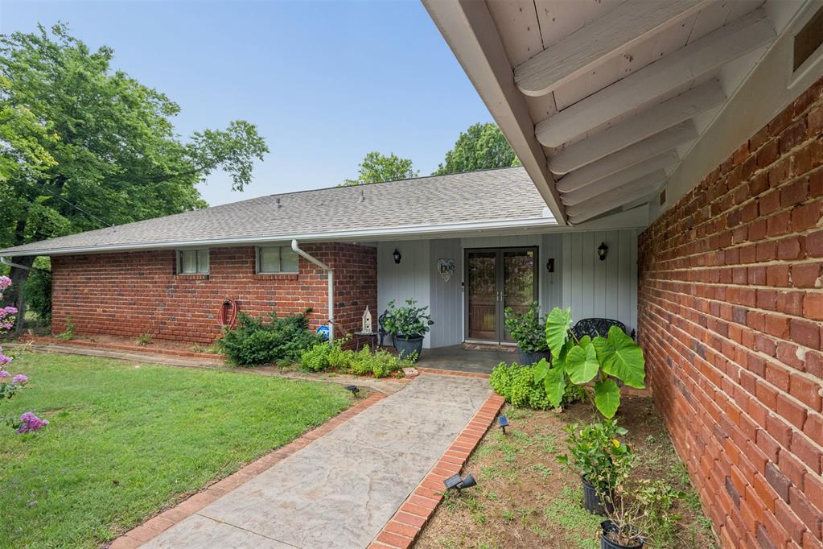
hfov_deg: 93.3
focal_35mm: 17
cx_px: 412
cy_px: 274
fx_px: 389
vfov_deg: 70.4
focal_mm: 17
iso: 200
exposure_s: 1/20
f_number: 8
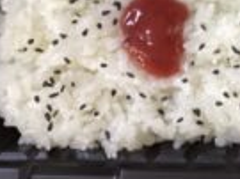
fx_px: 596
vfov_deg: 16.4
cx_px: 289
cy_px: -38
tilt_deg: -75.6
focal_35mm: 86
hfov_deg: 21.2
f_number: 2.4
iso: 250
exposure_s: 1/60
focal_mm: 3.3
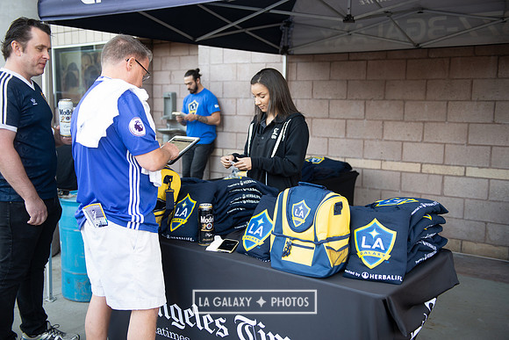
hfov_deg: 50.7
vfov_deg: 35.1
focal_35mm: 38
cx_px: 254
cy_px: 170
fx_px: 537
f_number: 2.8
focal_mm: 38
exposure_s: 1/100
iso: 250
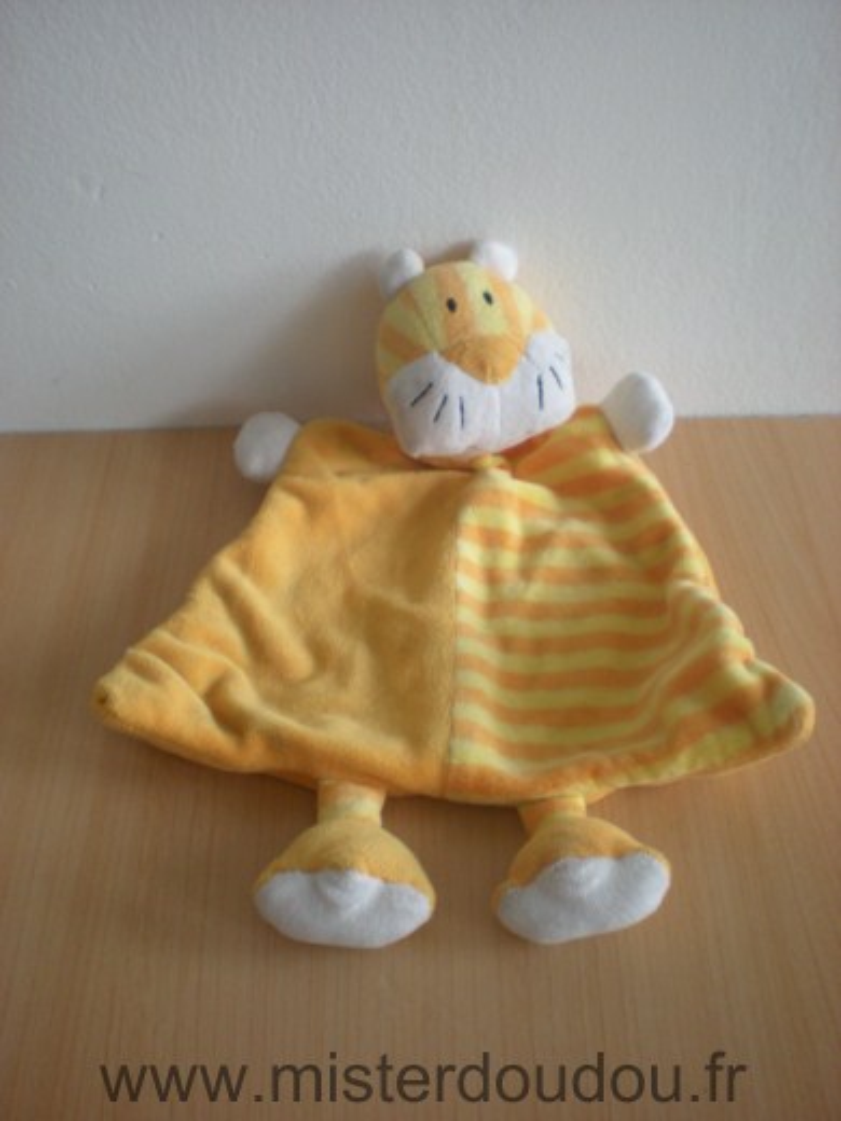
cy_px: 560
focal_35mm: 38
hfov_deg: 37.7
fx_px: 1231
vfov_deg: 49.0
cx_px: 420
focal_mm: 6.3
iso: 200
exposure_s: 1/23.7
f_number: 3.1
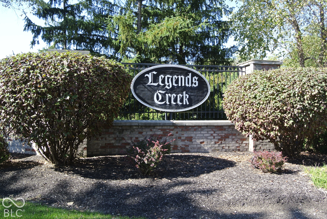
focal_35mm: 35
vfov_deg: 37.9
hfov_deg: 54.4
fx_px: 318
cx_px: 164
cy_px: 110
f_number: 5.6
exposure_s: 1/100
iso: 100
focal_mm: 13
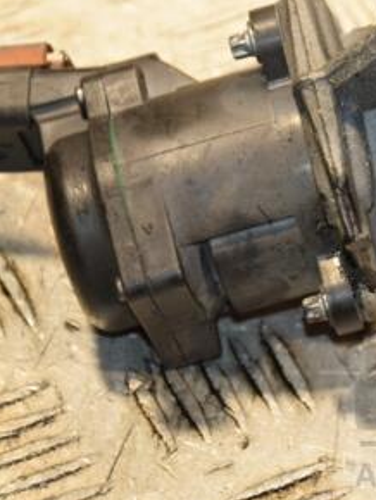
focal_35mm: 292
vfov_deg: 6.8
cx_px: 323
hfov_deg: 5.1
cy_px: 174
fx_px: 4223
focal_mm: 98
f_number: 5.6
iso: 800
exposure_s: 1/125
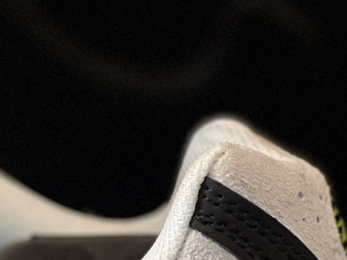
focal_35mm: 313
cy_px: 441
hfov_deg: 6.2
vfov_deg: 4.7
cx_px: -257
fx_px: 3138
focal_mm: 9
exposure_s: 1/40
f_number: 2.8
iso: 250
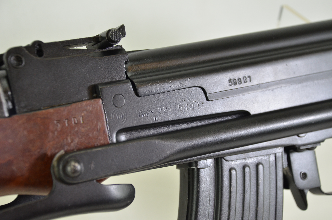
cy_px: 110
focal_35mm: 93
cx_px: 166
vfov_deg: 14.6
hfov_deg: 22.0
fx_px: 856
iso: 800
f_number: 5
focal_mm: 62
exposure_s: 1/160
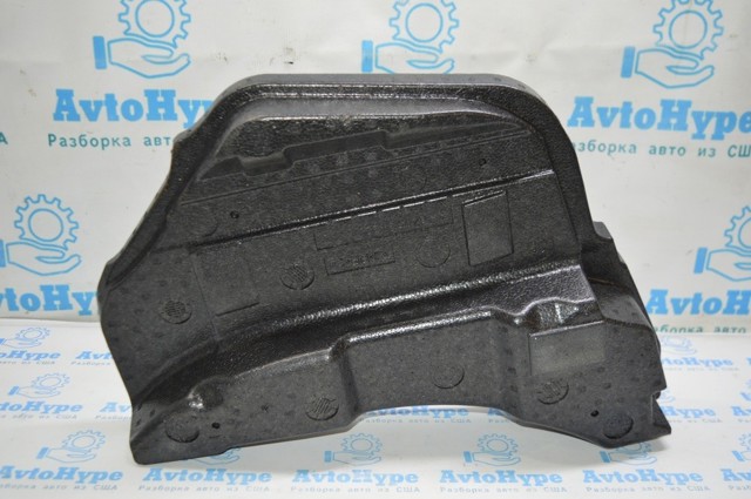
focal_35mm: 38
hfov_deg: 51.3
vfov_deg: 35.4
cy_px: 250
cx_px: 376
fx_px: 781
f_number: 4
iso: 500
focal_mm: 25
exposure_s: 1/60
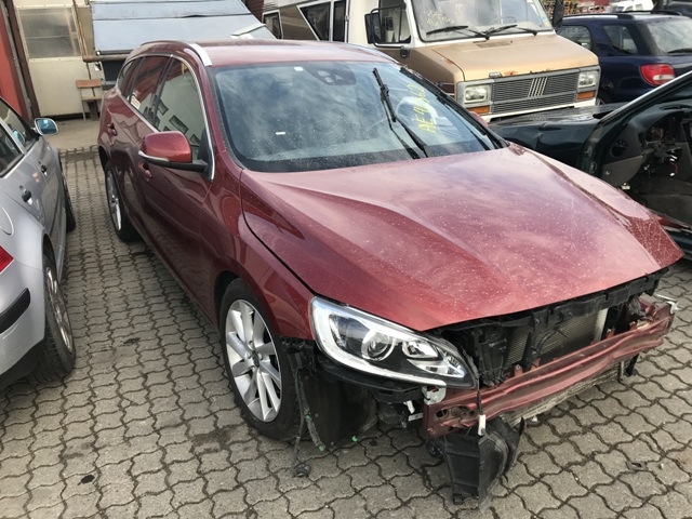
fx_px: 560
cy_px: 260
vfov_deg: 49.7
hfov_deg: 63.4
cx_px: 346
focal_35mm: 28
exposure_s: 1/406
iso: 20
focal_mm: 3.99
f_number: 1.8
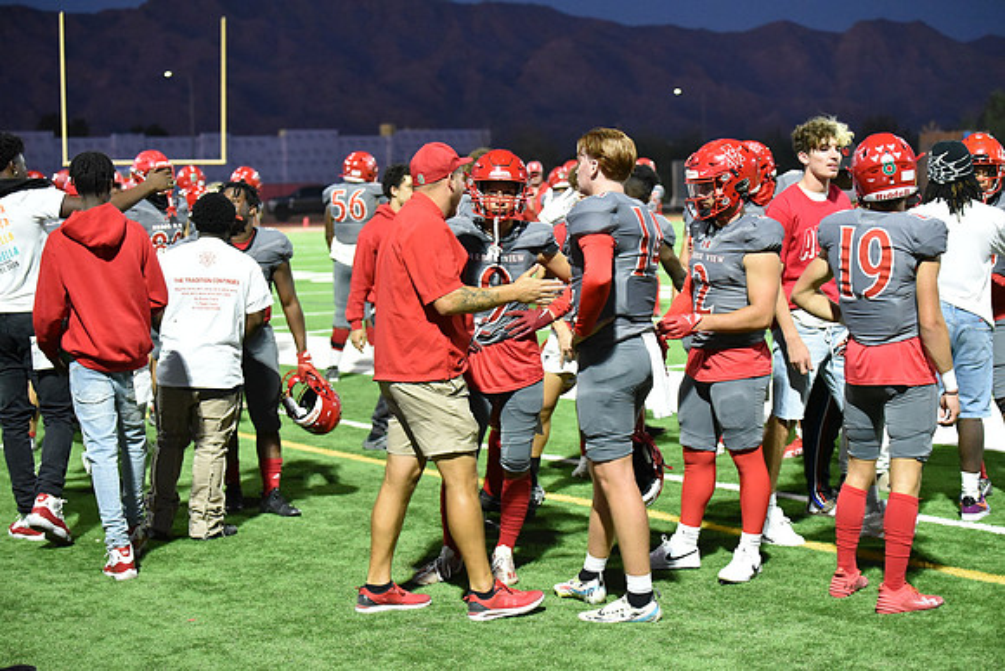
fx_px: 1955
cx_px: 502
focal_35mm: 70
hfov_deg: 28.8
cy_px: 336
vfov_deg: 19.5
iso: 9000
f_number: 2.8
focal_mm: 70
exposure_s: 1/400
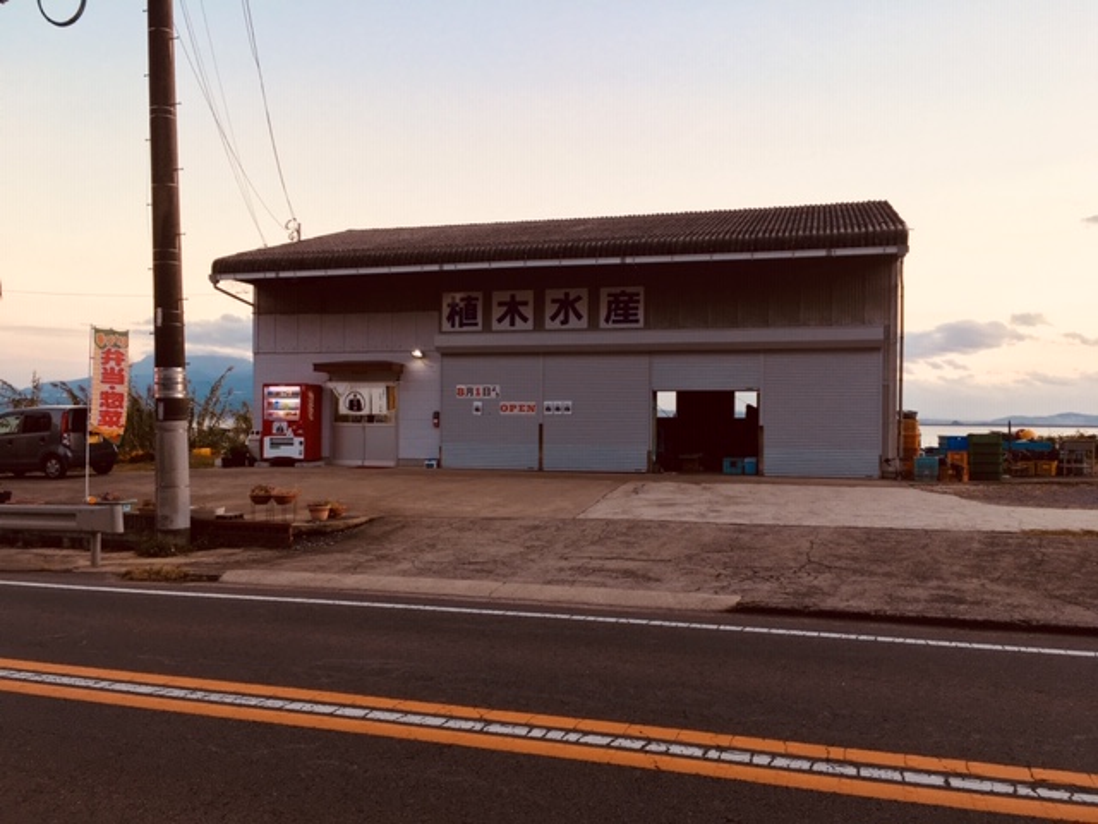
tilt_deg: -0.2
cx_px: 549
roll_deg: -0.7
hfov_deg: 61.7
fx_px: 920
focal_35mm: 29
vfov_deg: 48.2
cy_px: 412
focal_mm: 4.15
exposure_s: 1/40
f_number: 2.2
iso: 25
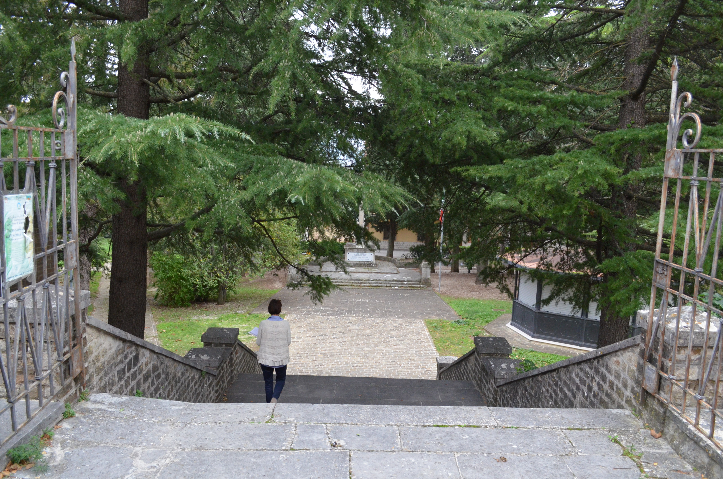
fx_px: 601
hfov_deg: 62.0
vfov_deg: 43.4
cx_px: 362
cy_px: 240
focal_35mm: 30
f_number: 5.6
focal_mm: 20
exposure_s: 1/125
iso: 1600
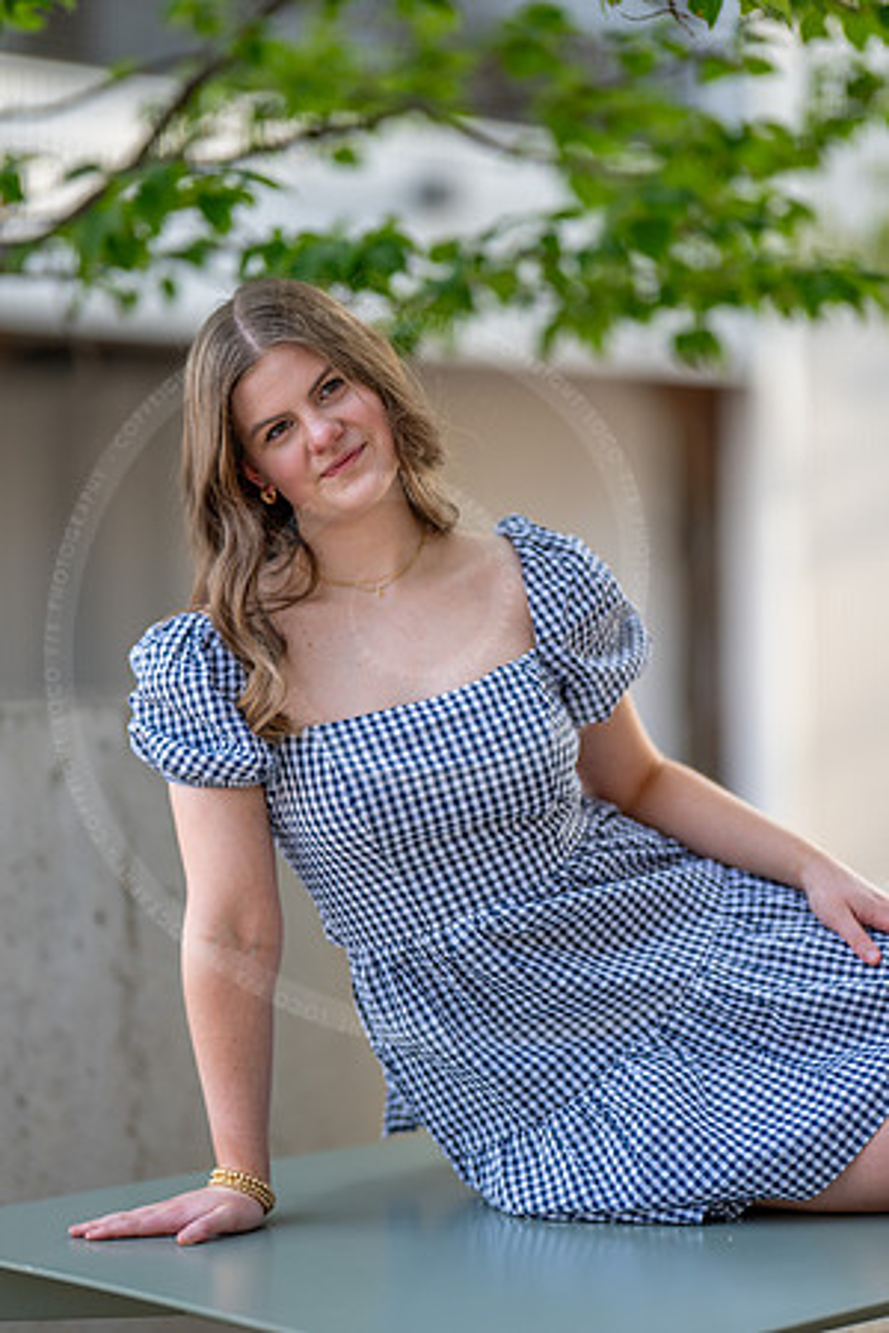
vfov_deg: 23.9
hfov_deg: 16.1
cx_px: 444
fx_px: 3148
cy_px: 666
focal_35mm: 85
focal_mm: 85
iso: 200
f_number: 1.2
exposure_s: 1/1000
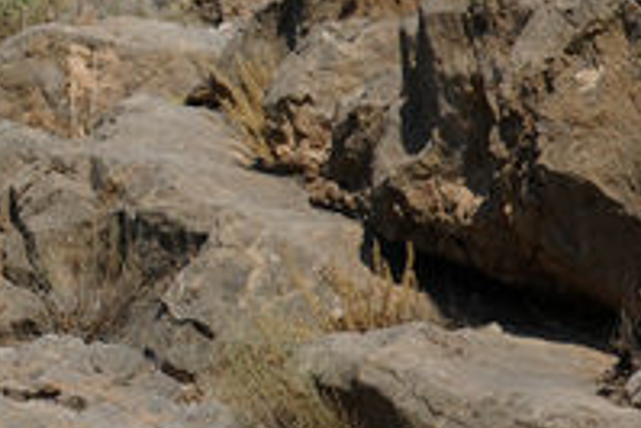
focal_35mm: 353
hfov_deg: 5.8
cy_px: 2
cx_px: -229
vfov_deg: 3.9
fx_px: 6290
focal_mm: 44
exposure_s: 1/320
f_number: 10
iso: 100
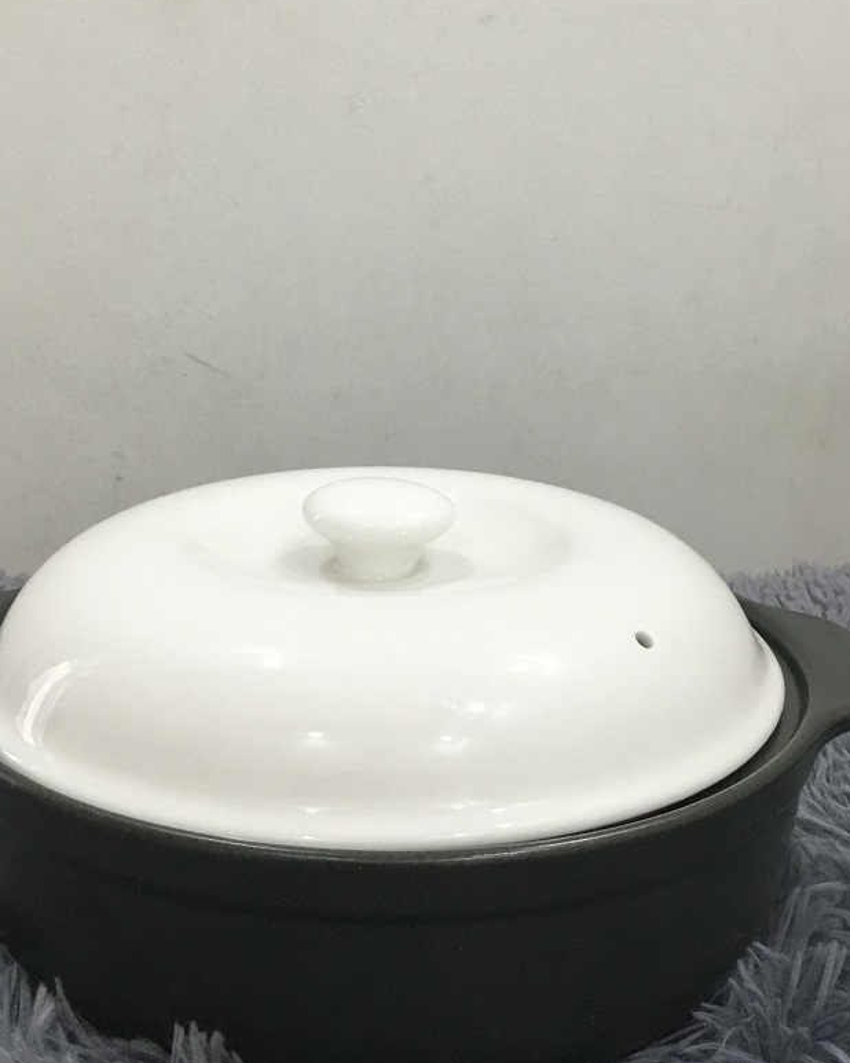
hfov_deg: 32.1
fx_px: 1479
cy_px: 455
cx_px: 399
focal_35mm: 47
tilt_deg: -13.9
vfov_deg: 39.5
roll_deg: +0.1
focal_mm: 3.3
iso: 64
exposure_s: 1/33
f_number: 2.4
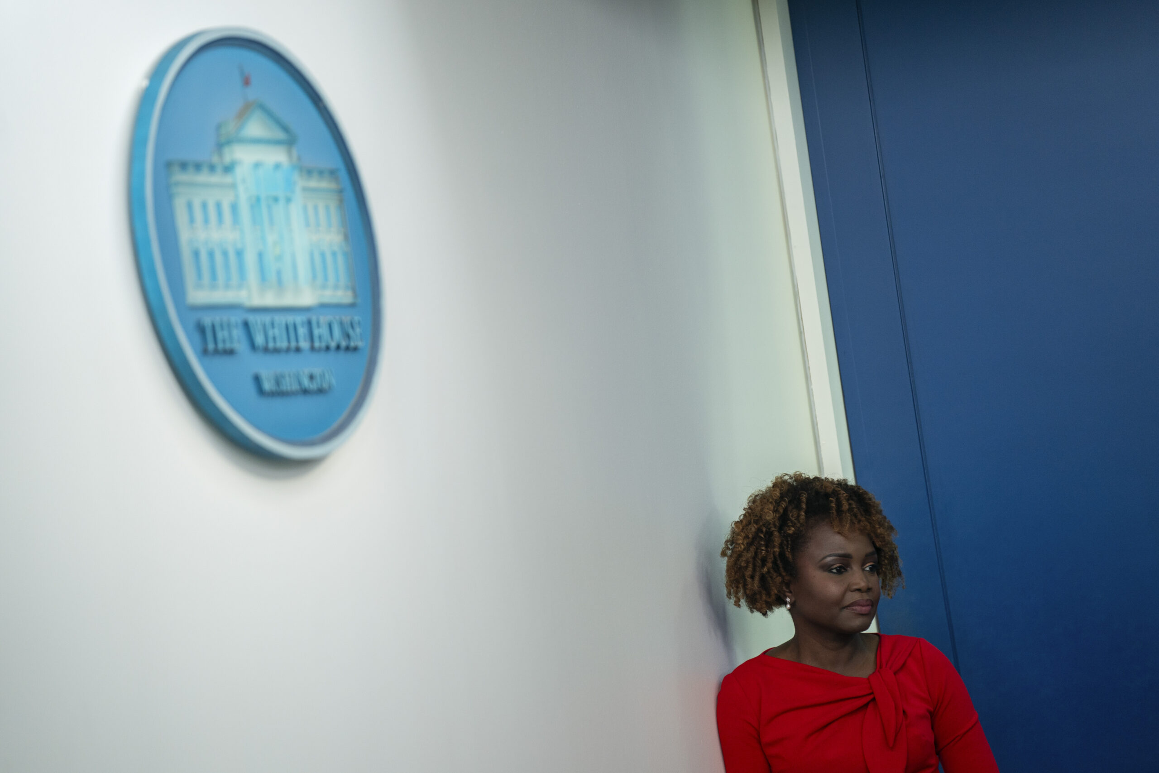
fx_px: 6020
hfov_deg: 11.0
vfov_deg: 7.3
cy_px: 386
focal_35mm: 187
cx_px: 580
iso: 800
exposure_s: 1/200
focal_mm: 187
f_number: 2.8
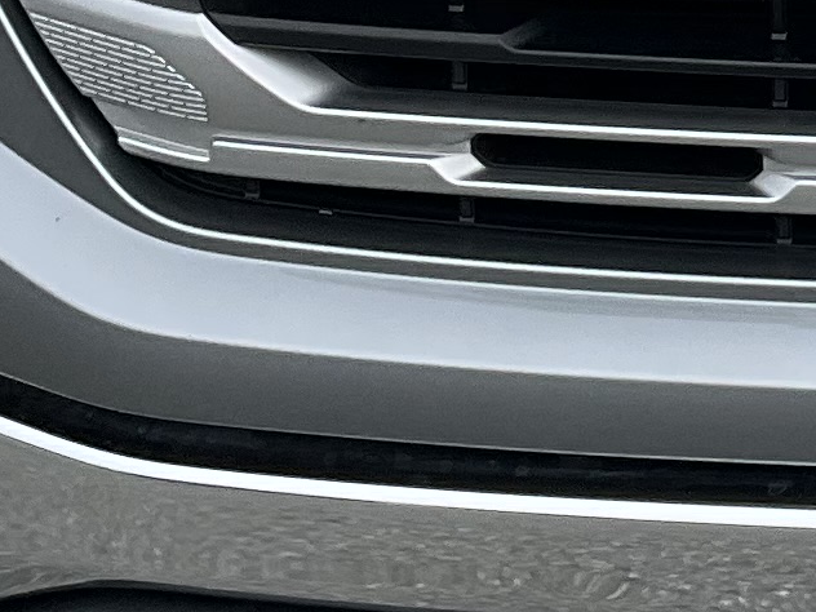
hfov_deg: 10.4
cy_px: -411
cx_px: 1126
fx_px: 4361
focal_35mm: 185
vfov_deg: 7.8
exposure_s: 1/613
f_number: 1.8
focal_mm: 3
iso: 25
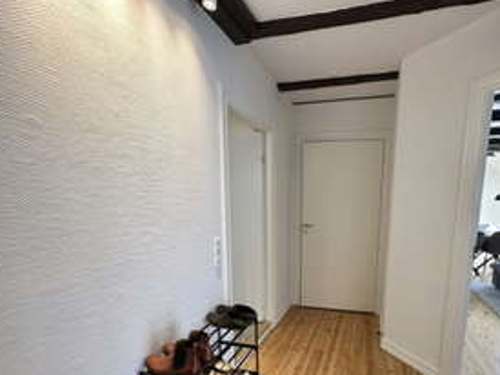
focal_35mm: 19
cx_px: 297
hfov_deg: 83.8
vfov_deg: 67.1
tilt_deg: -9.2
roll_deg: -0.2
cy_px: 244
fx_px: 274
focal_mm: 2.22
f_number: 2.2
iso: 160
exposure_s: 1/100
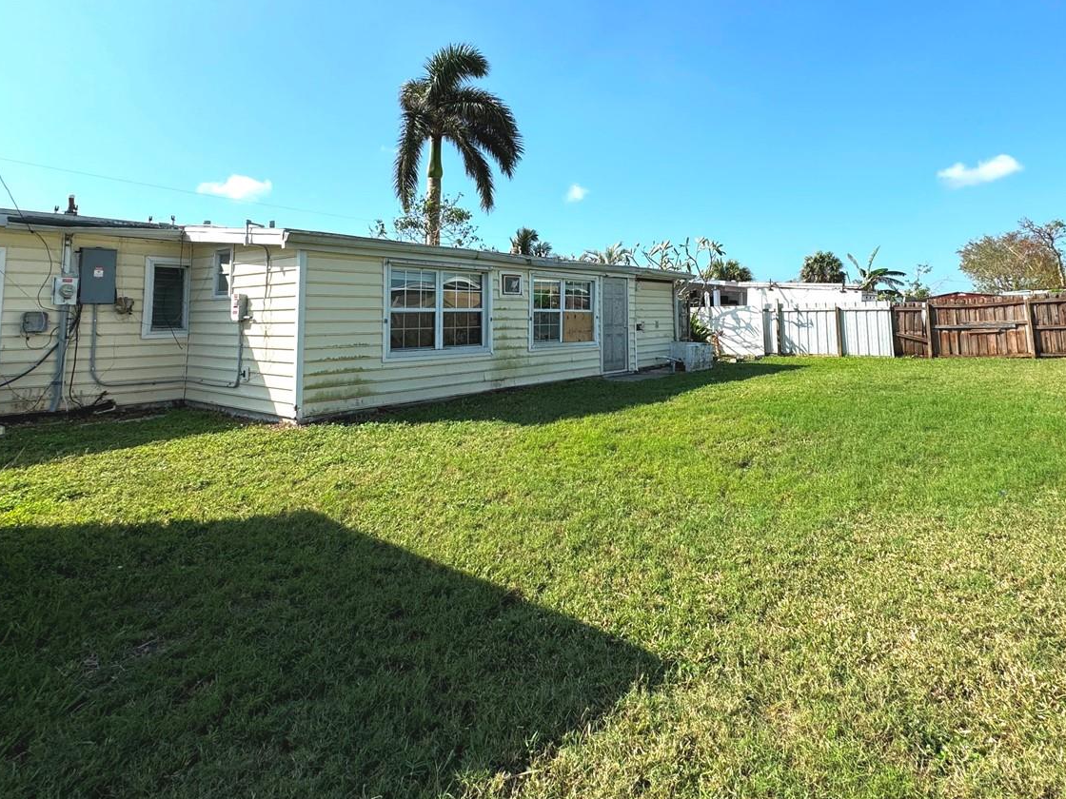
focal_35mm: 20
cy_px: 266
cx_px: 614
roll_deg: +0.3
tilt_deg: +4.5
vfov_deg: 64.3
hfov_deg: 81.2
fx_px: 616
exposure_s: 1/1789
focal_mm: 2.22
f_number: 2.2
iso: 40
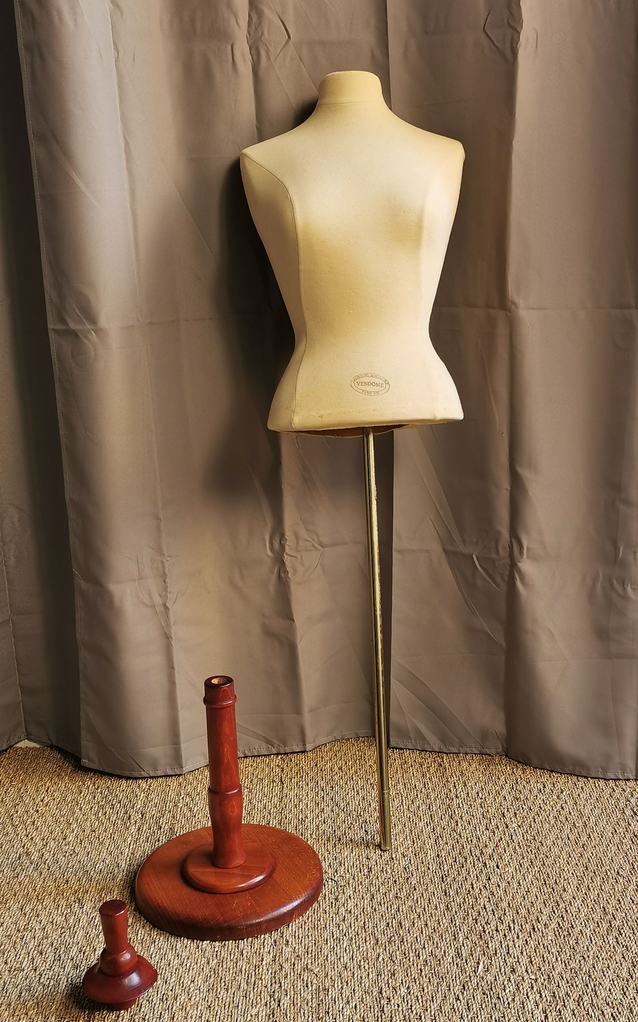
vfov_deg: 46.2
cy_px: 517
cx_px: 329
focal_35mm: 43
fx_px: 1196
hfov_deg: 29.9
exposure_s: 1/100
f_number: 1.8
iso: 64
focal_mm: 5.58
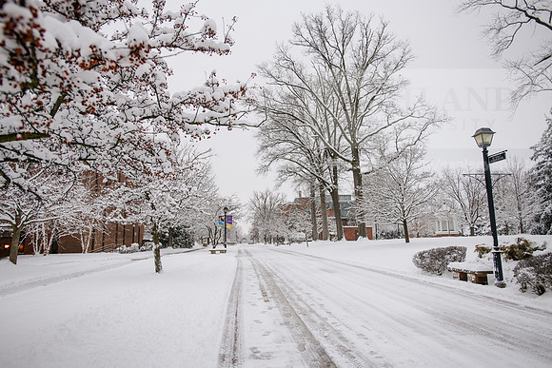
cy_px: 184
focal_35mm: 25
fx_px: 383
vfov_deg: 51.3
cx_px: 276
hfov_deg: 71.5
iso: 160
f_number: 3.5
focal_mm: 25
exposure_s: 1/500
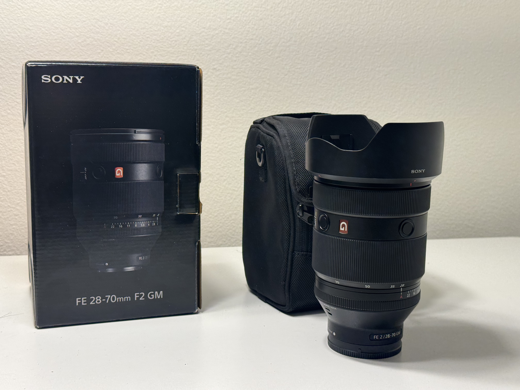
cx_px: 260
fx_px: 721
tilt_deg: -9.8
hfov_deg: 39.7
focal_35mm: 48
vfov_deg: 30.3
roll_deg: -1.9
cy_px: 195
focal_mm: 6.76
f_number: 1.78
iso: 64
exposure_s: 1/120
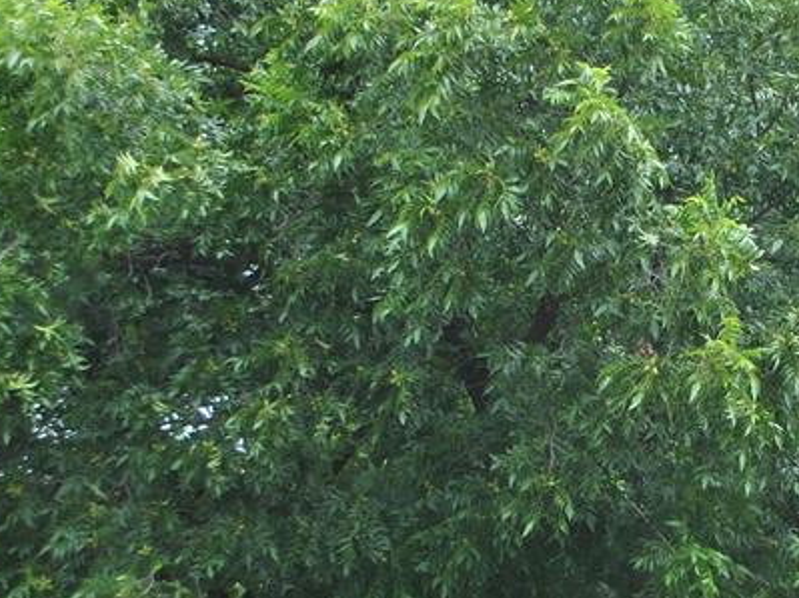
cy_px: 433
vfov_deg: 16.5
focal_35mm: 89
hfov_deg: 21.2
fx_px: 2054
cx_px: 803
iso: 100
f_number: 4.5
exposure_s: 1/200
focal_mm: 24
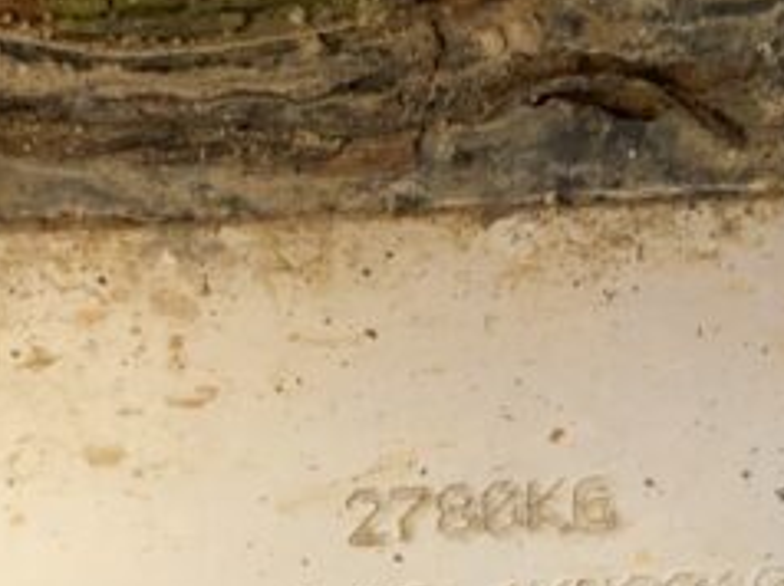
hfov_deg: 15.8
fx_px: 2828
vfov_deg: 11.4
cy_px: 869
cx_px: 484
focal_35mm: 125
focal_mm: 3
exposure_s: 1/70
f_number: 1.8
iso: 64
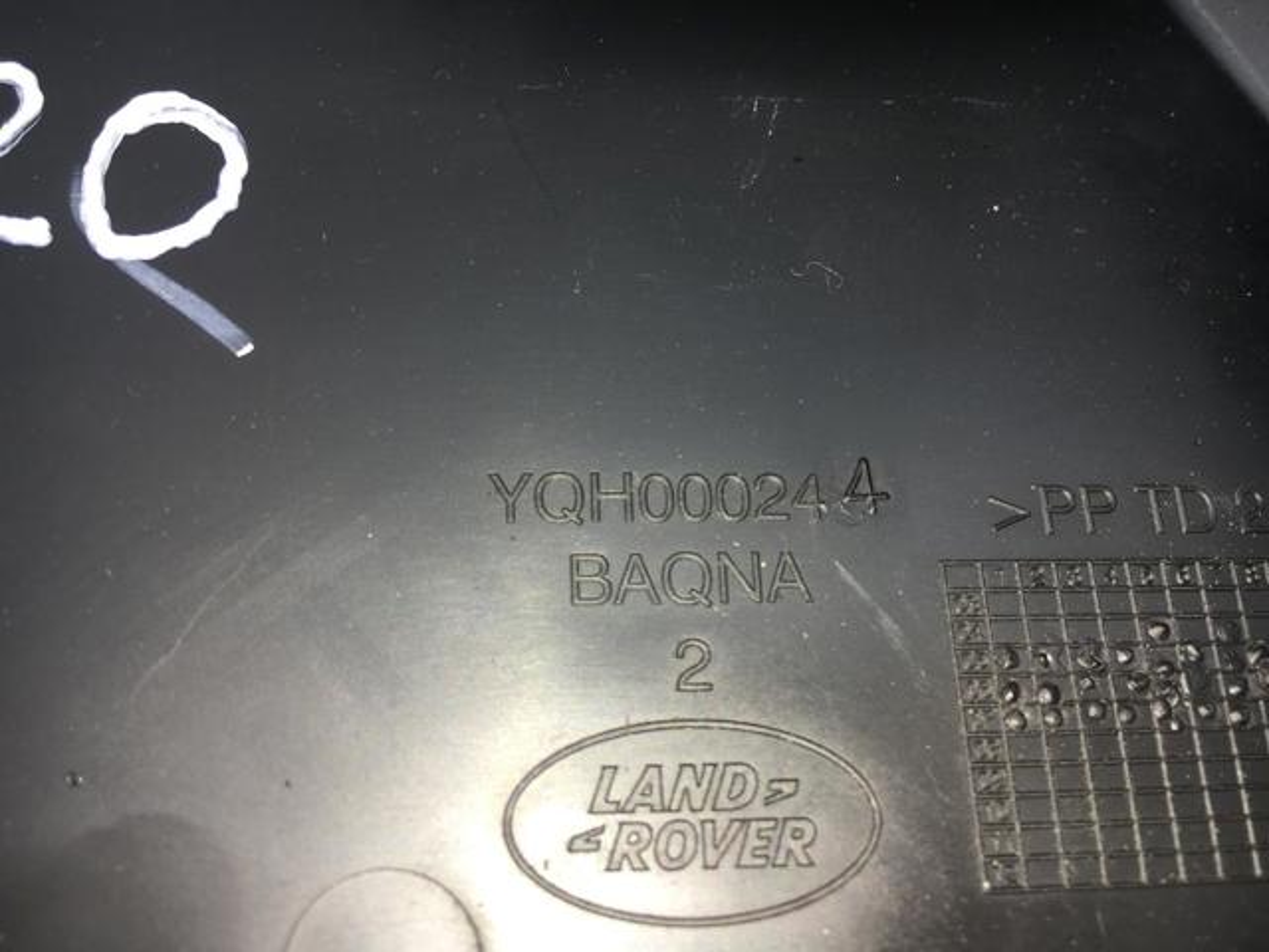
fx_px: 1063
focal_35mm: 29
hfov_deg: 61.7
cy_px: 476
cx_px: 634
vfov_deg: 48.2
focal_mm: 4.15
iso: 25
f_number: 2.2
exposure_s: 1/98
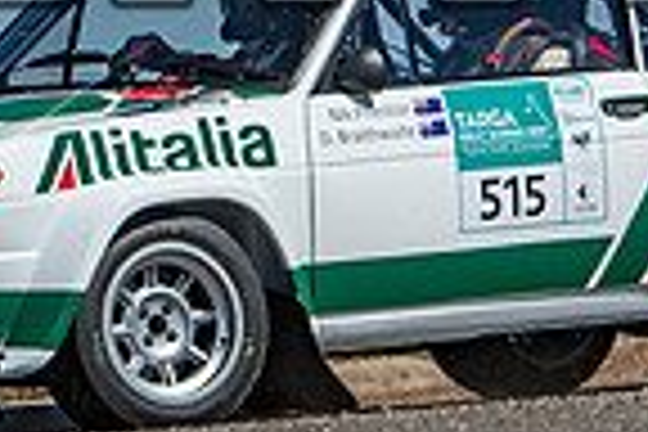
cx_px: 364
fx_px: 12581
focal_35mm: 699
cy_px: -110
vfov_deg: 2.0
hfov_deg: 3.0
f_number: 4.5
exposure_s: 1/3200
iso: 100
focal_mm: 116
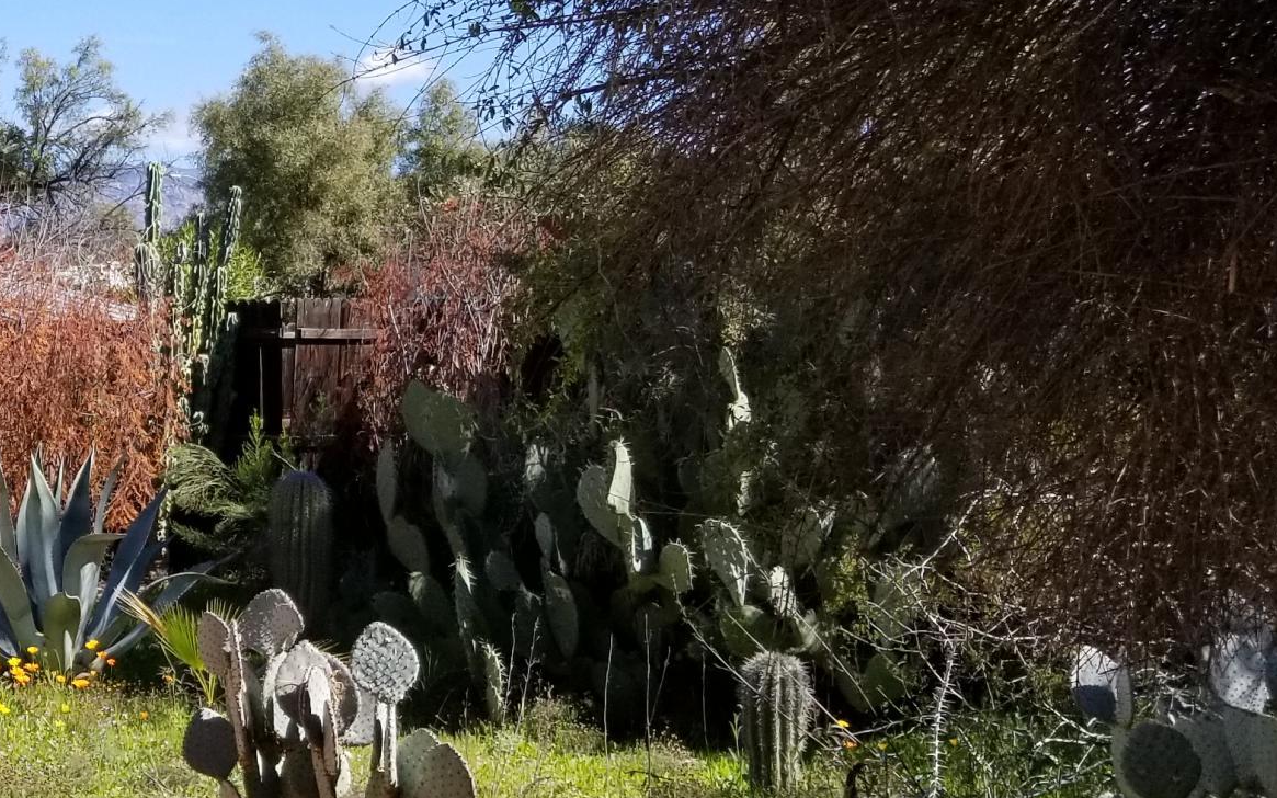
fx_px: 2471
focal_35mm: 71
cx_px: -310
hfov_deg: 25.6
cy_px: 542
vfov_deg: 18.3
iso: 50
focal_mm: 4.25
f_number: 1.7
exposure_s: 1/1612
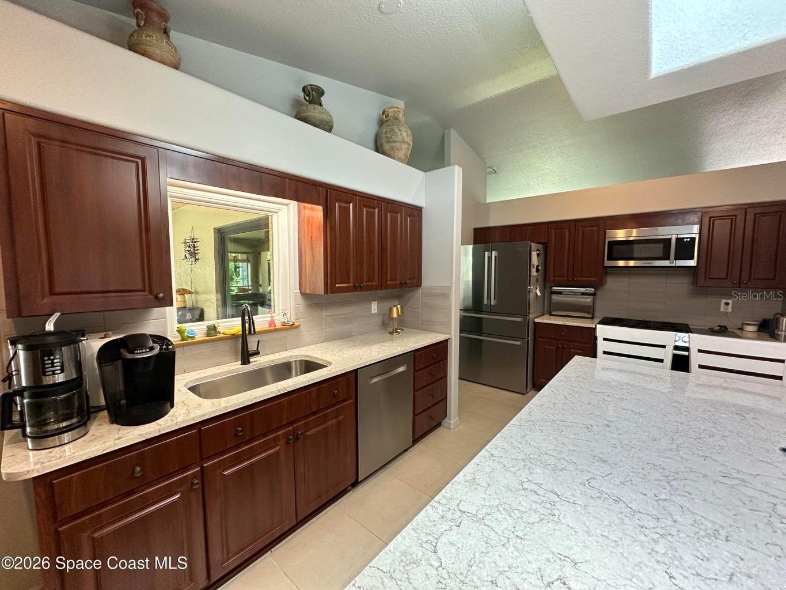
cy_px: 295
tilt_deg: -4.9
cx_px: 393
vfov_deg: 85.7
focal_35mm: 14
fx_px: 318
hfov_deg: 102.1
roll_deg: -0.2
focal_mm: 2.22
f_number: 2.2
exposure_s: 1/60
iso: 250
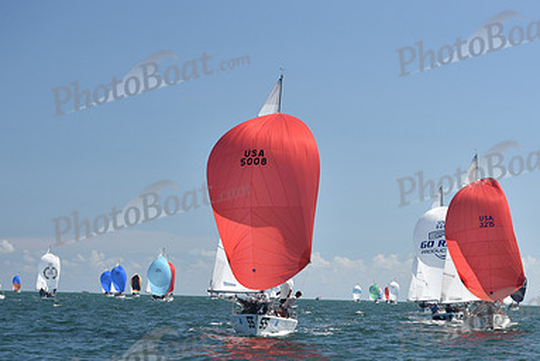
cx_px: 324
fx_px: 1591
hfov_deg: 19.2
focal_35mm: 106
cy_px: 263
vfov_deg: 12.9
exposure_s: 1/1250
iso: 250
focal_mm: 70
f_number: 4.5
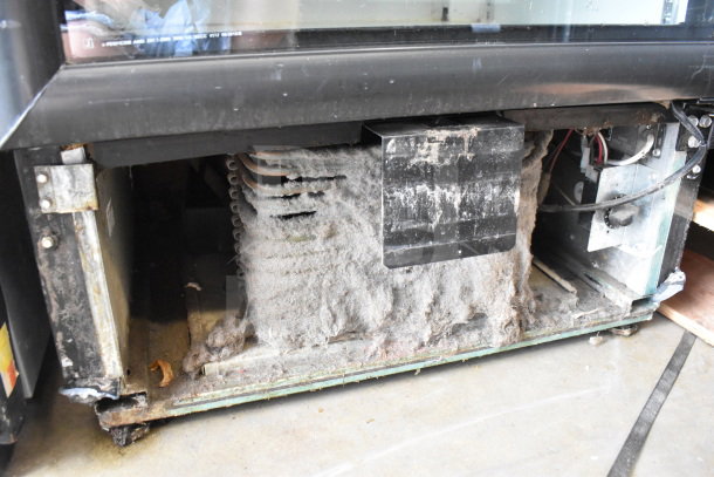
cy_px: 238
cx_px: 357
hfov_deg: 61.9
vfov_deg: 43.6
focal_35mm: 30
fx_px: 595
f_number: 5
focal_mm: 20
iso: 6400
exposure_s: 1/100
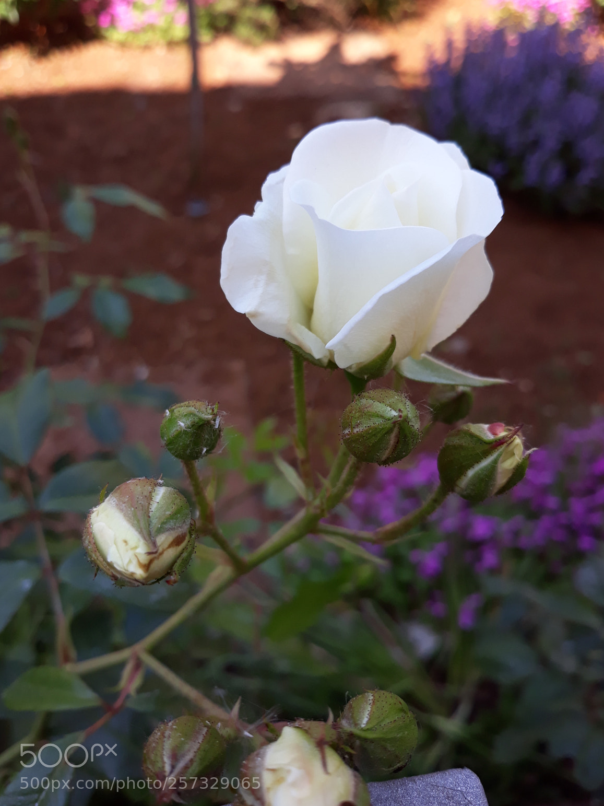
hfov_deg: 49.7
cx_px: 301
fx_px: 652
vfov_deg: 63.4
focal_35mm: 28
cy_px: 406
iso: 40
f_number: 1.7
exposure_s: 1/412
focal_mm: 3.71
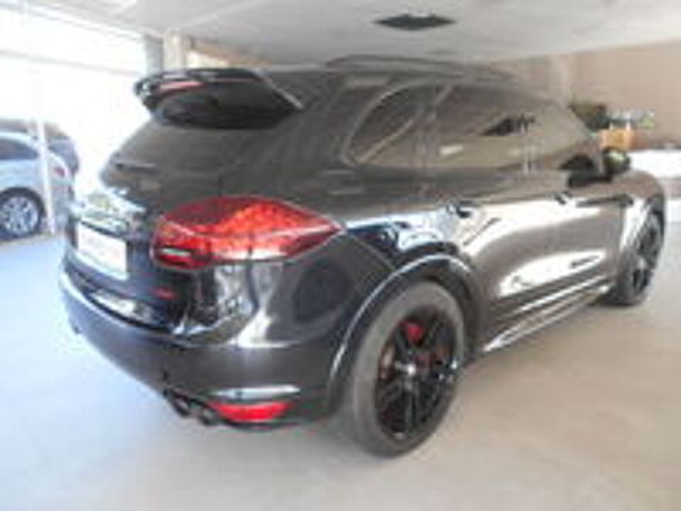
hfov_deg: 67.3
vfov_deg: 53.1
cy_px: 256
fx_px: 511
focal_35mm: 26
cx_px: 340
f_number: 3.2
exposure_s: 1/30
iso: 110
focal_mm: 4.6
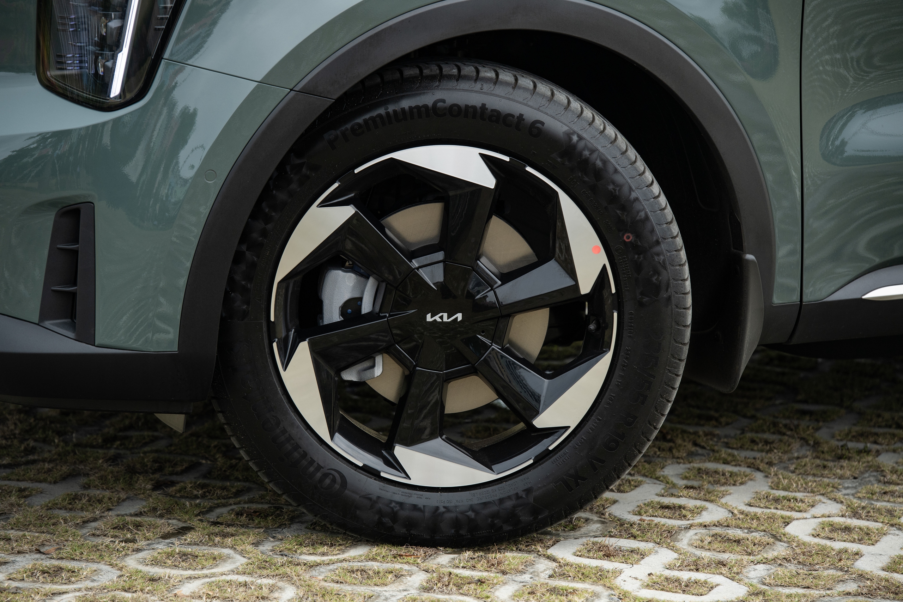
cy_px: 301
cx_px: 452
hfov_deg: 12.1
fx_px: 4264
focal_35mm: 170
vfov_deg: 8.1
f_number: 5.6
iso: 500
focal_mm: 170
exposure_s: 1/200
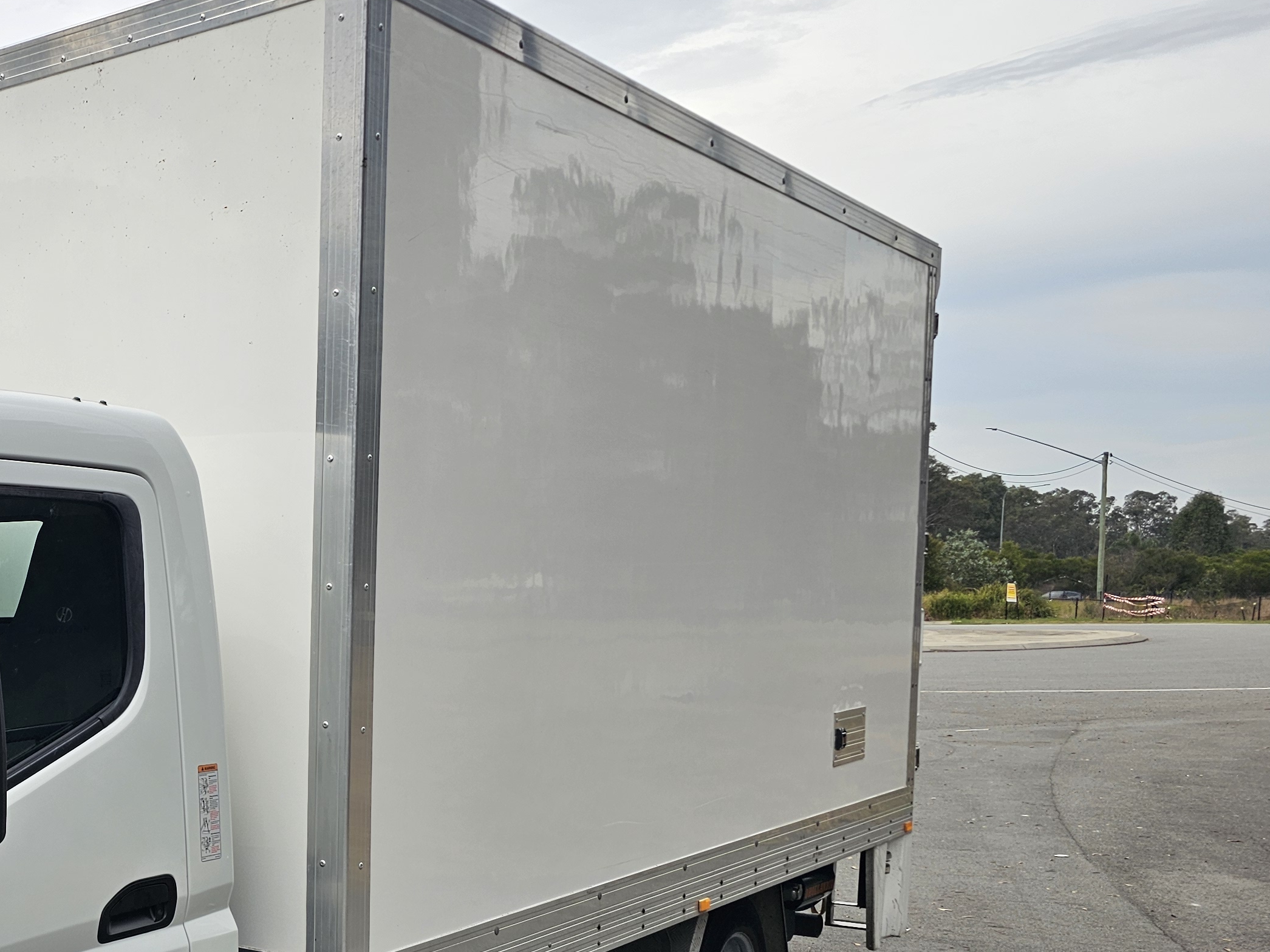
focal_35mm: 44
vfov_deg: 32.2
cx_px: 64
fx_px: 1614
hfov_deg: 39.0
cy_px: 727
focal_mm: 6.3
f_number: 1.7
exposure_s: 1/661
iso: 10
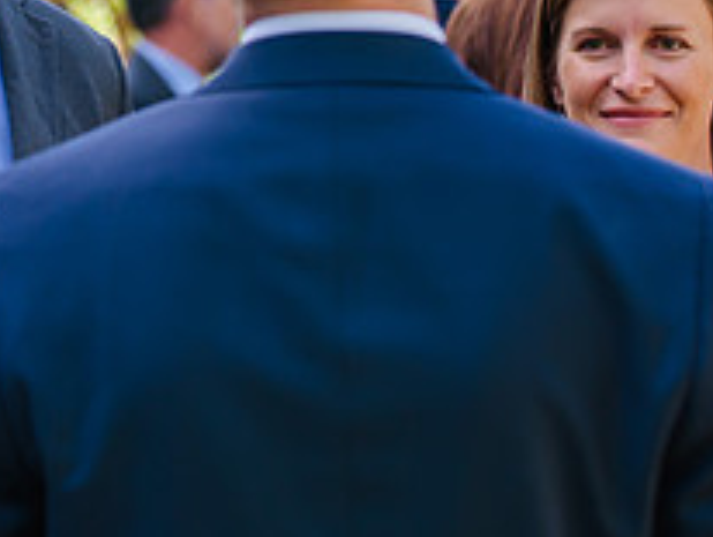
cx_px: 208
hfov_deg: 8.1
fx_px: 5011
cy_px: -31
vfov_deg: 6.1
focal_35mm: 243
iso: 400
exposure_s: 1/400
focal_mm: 90
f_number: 4
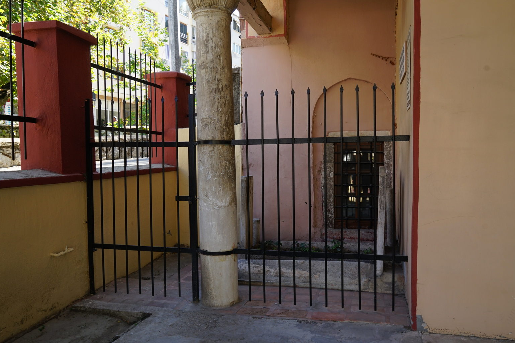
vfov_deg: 46.4
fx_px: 401
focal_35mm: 28
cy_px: 172
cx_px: 280
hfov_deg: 65.4
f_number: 9
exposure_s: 1/60
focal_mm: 24
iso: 250
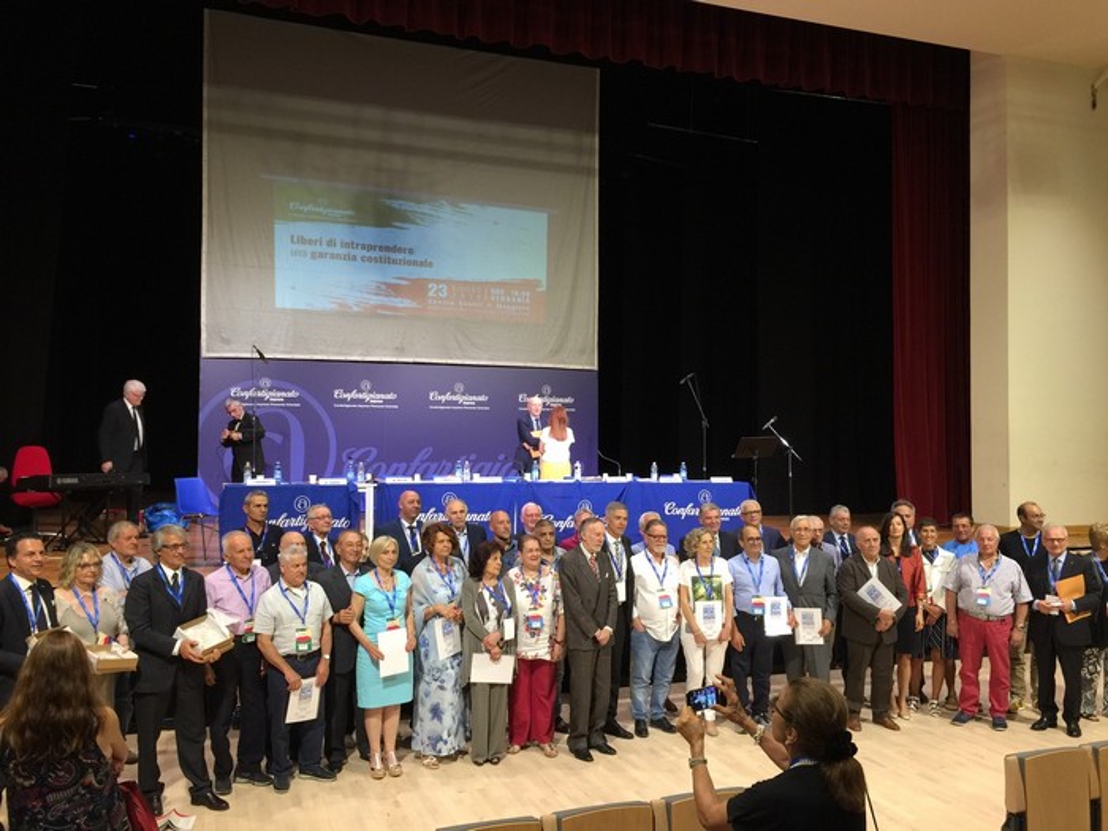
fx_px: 928
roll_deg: -1.1
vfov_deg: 48.2
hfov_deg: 61.7
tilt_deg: +2.1
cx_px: 554
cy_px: 416
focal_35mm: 29
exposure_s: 1/17
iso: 50
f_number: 2.2
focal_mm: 4.15
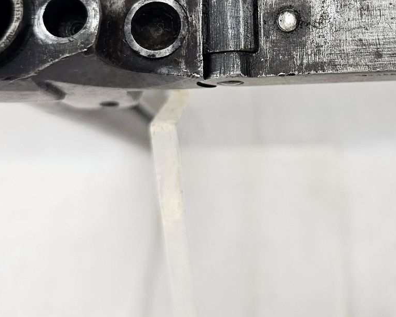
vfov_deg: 27.3
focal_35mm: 53
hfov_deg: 35.1
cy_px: 17
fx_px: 621
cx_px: 259
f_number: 1.7
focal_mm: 6.3
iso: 64
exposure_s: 1/100
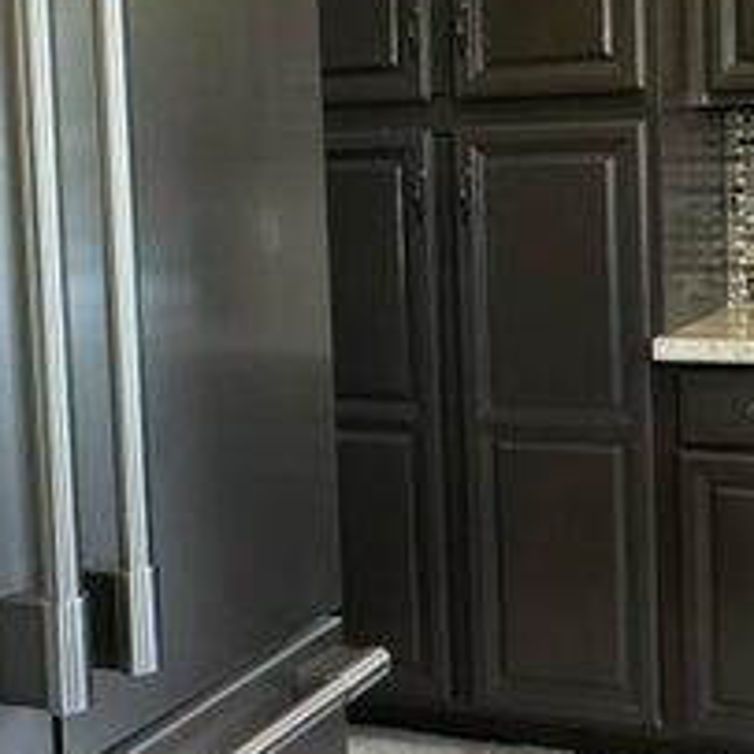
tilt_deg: -3.7
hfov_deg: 32.0
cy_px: 245
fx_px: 1281
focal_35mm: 52
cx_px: 589
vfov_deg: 32.5
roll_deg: +2.1
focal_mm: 2.22
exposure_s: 1/60
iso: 500
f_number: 2.2
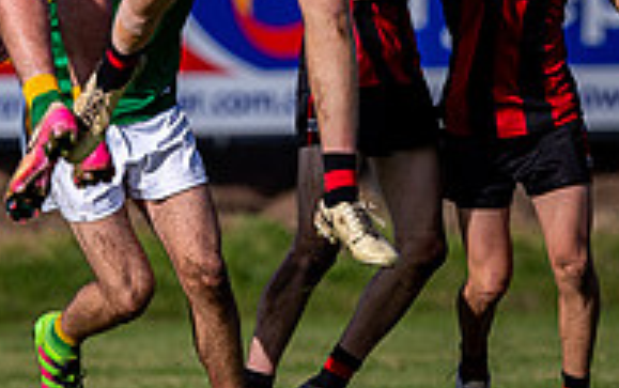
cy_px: -224
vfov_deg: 0.7
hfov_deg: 1.2
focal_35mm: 1781
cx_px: 296
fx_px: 30071
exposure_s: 1/2000
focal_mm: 500
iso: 160
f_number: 4
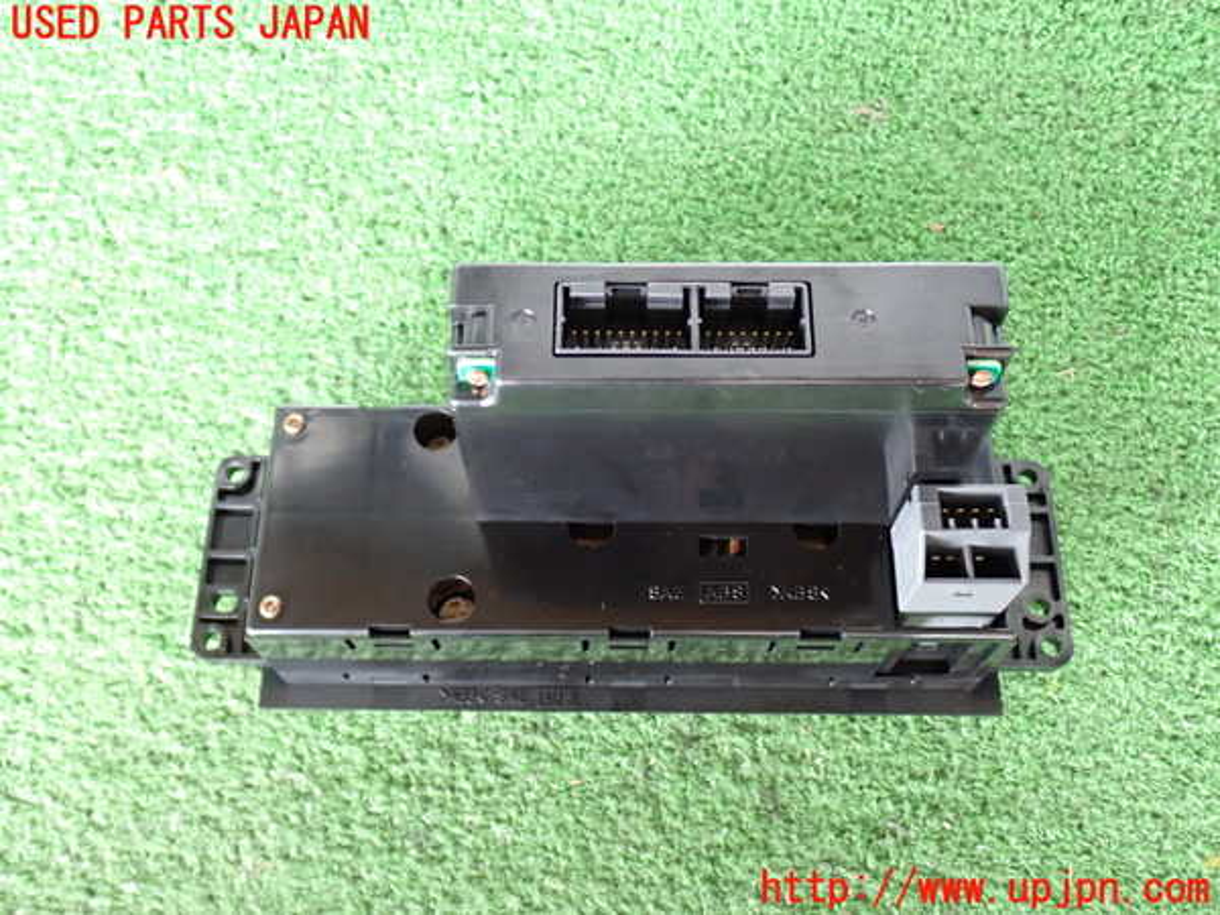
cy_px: 458
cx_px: 610
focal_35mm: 36
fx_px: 1269
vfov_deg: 39.7
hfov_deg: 51.4
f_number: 2.5
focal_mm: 6.37
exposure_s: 1/40
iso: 800
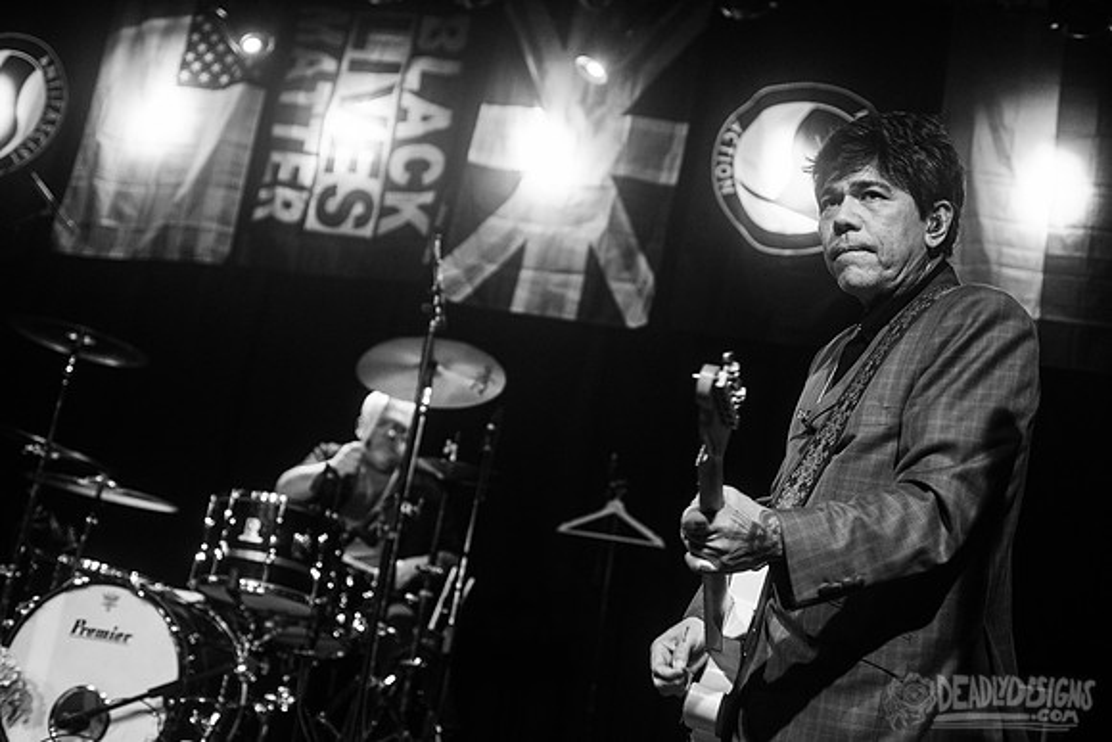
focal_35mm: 44
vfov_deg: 30.5
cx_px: 556
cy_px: 371
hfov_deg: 44.5
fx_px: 1359
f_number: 3.2
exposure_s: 1/160
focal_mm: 44
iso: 2000
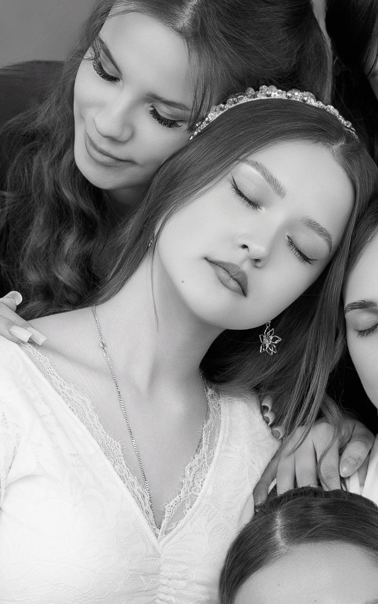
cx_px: 412
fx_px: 2488
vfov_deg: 13.7
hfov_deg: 8.6
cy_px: 565
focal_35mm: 151
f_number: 4
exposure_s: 1/160
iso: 200
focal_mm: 48
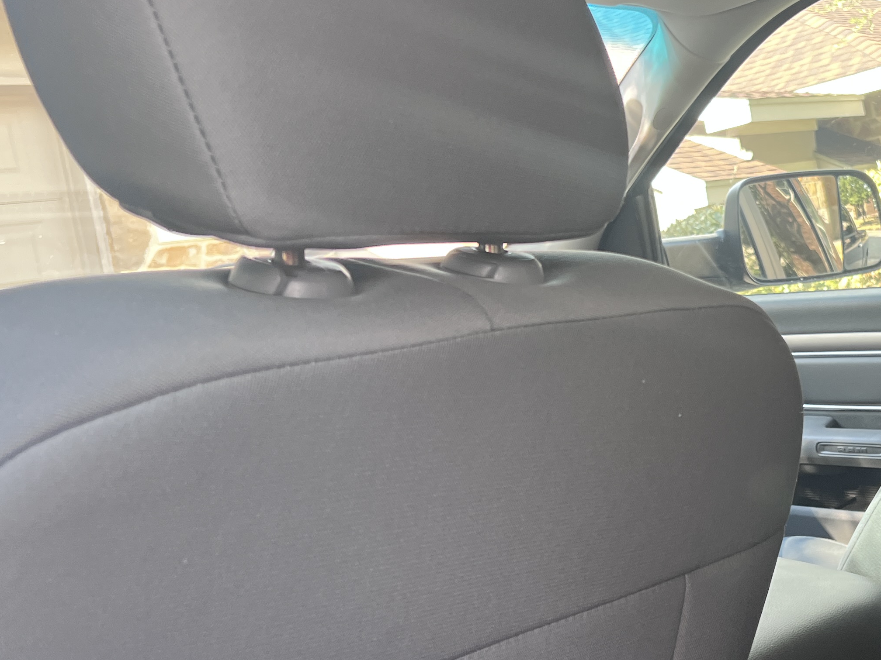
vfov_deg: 28.0
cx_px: 718
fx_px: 1323
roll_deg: +10.6
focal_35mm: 52
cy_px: 327
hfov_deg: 35.5
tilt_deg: -1.2
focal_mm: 5.7
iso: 125
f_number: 1.5
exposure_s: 1/121
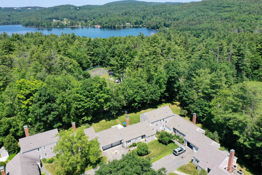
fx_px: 204
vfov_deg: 46.4
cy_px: 88
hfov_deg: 65.5
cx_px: 131
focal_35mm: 28
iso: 100
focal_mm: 10.26
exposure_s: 1/400
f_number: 5.6
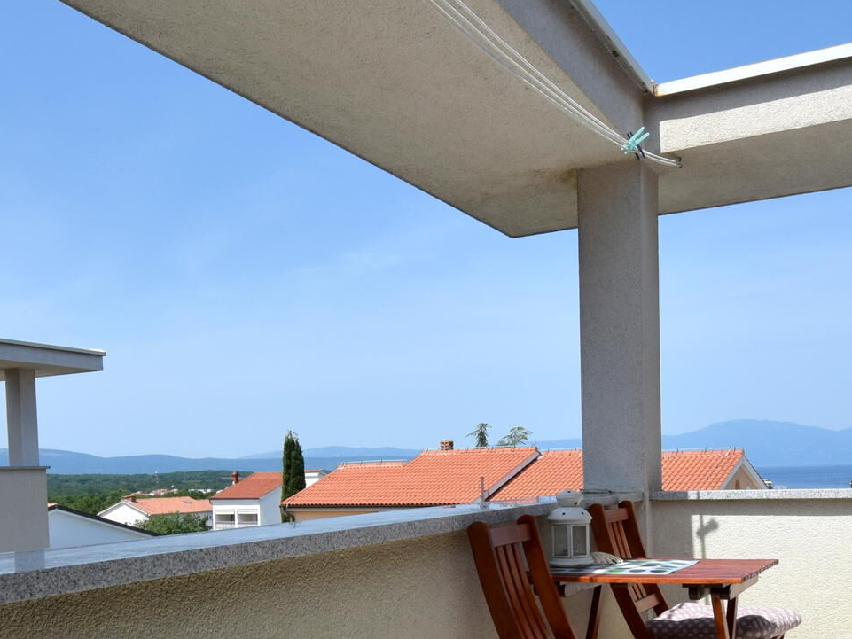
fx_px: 886
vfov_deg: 38.4
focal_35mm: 36
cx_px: 358
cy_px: 495
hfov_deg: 51.1
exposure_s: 1/800
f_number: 8
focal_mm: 10
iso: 200
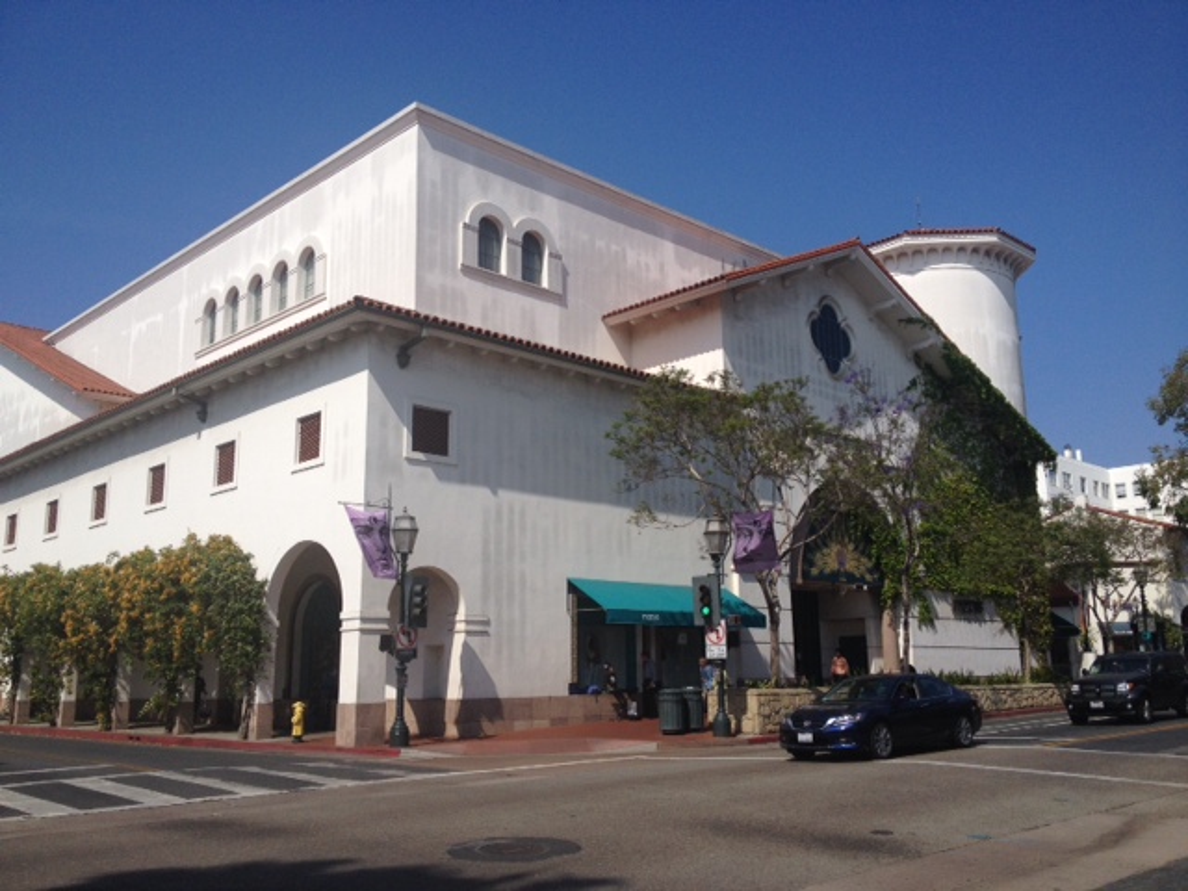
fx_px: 1201
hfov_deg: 52.6
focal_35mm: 35
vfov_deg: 40.7
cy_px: 446
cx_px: 594
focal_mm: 4.28
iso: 50
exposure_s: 1/3247
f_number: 2.4
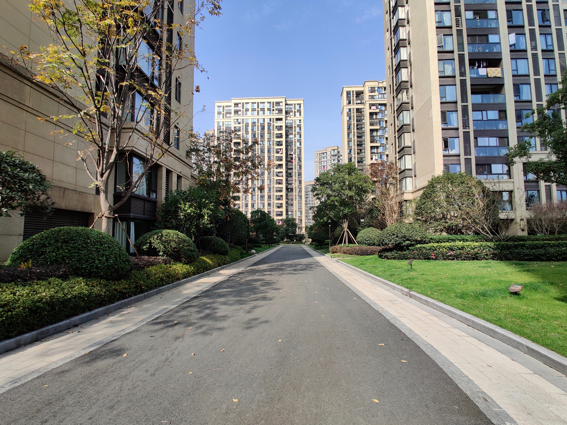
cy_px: 212
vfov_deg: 89.9
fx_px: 213
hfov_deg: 106.2
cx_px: 284
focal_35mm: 13
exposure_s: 1/758
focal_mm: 2.25
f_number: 2.2
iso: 100
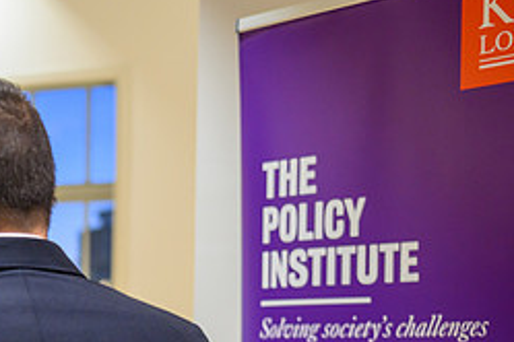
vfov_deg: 15.6
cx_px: -43
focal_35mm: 86
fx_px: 1228
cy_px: 351
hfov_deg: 22.4
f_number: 2
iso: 800
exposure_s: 1/200
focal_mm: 36
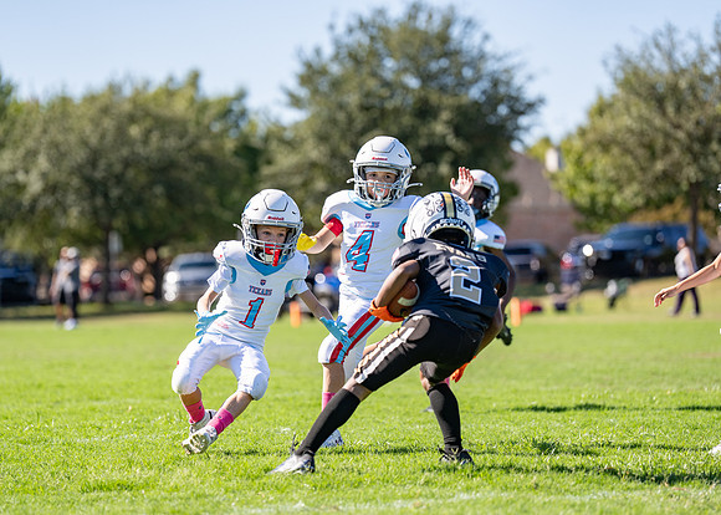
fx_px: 3374
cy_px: 279
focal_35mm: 165
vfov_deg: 8.7
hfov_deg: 12.2
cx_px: 320
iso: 100
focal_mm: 142
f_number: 2.8
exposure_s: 1/2000
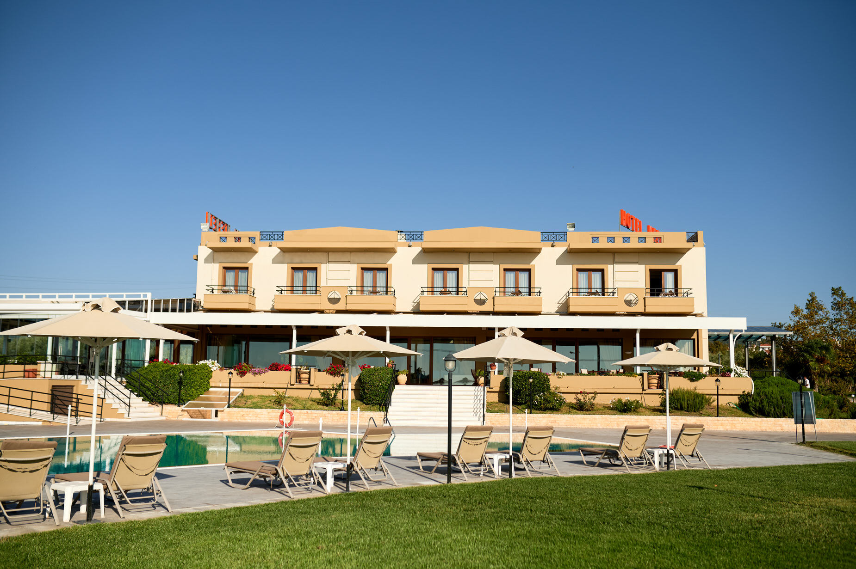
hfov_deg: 54.5
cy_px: 284
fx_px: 832
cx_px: 428
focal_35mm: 35
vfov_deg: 37.8
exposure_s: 1/8000
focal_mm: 35
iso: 100
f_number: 2.8
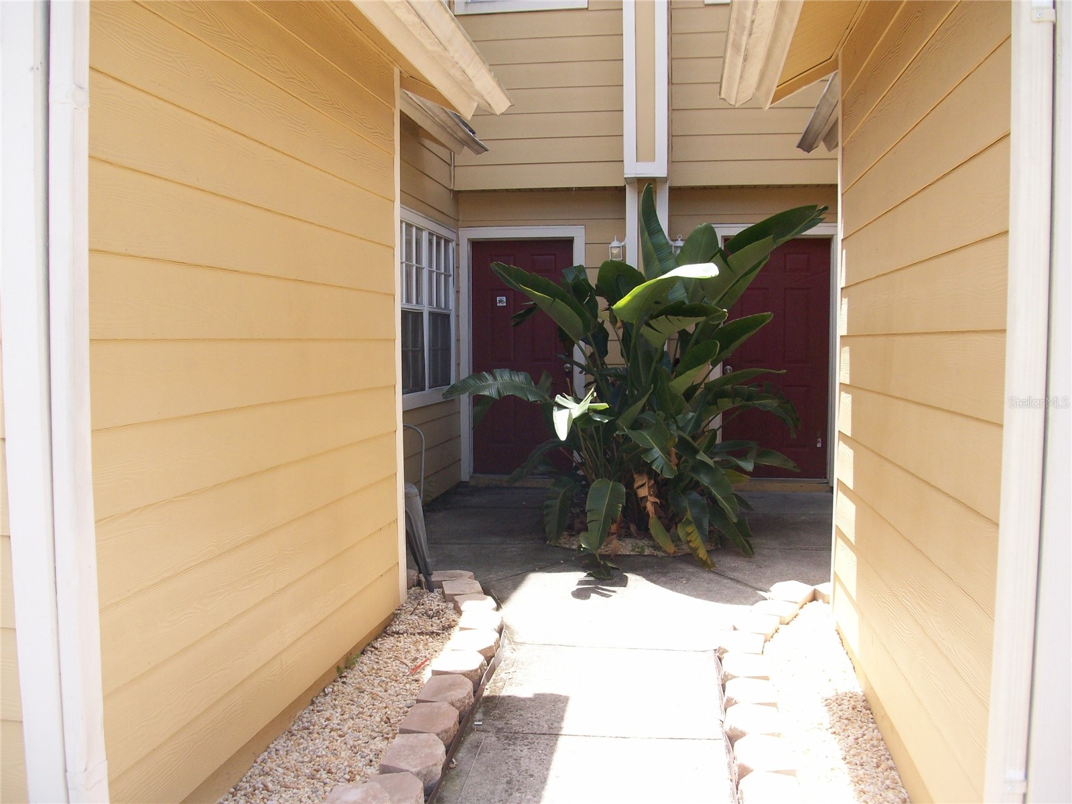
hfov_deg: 54.0
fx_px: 1053
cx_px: 536
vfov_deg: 41.8
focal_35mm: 34
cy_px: 402
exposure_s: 1/272
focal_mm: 5.7
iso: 64
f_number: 2.8
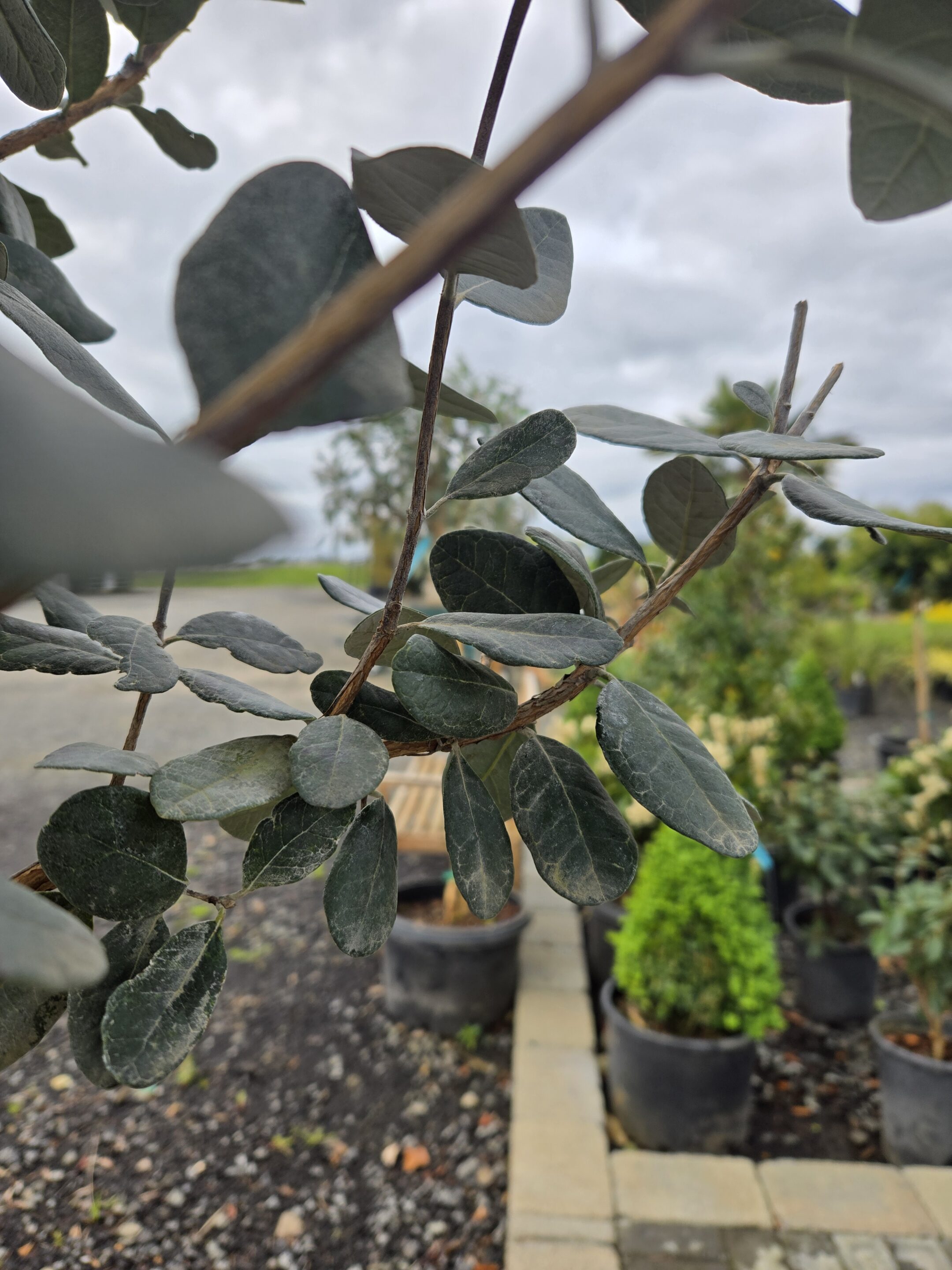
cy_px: 635
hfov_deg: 58.9
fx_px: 843
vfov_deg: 73.9
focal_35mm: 23
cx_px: 476
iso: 25
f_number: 1.8
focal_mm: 5.4
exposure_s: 1/609
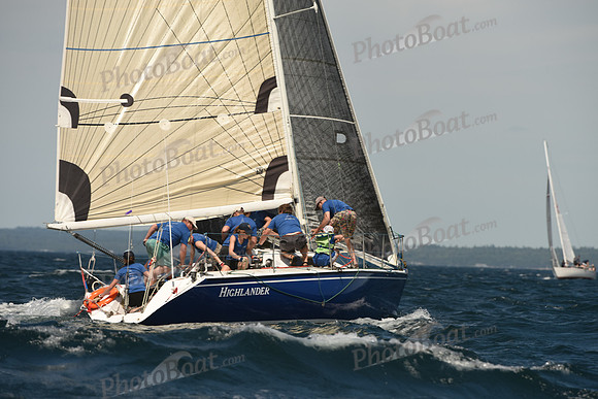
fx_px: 5981
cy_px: 200
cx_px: 299
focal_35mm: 360
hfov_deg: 5.7
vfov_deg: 3.8
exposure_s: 1/1000
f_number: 7.1
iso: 250
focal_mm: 360
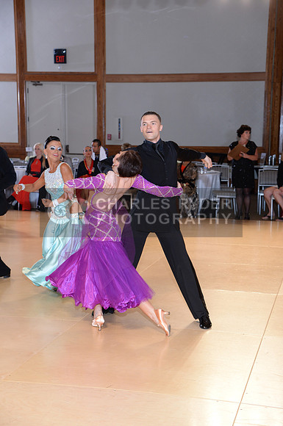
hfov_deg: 20.9
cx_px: 142
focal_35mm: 65
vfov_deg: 31.0
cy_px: 213
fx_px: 769
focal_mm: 65
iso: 1250
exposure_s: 1/250
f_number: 5.6
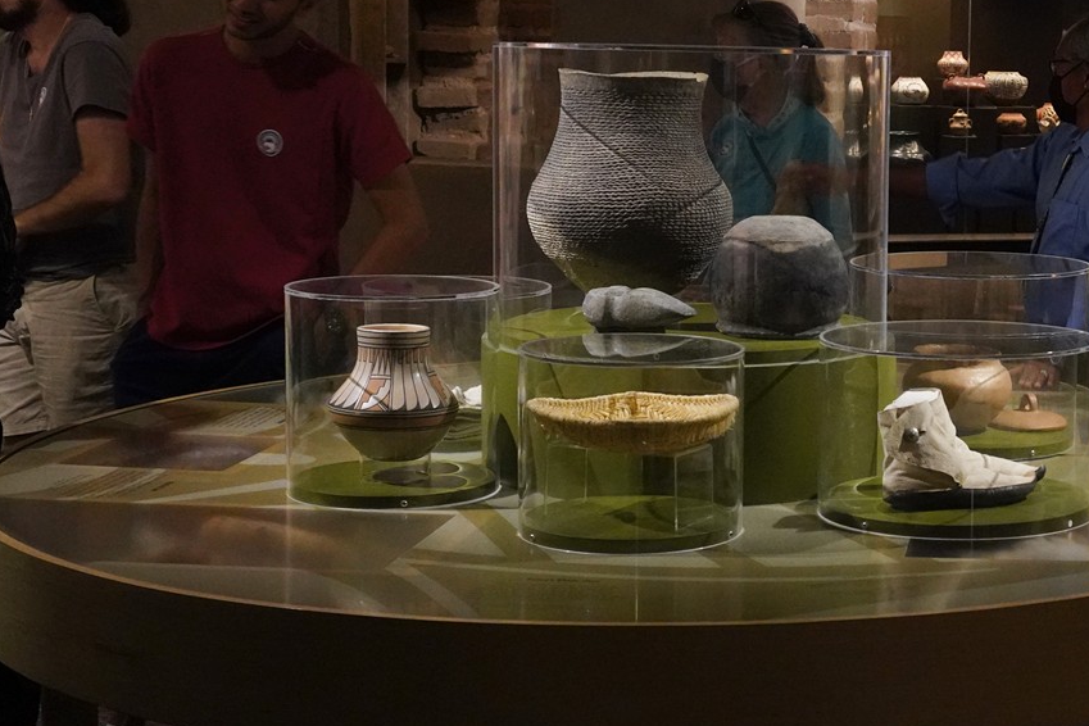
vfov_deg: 18.6
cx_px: 1031
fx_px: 2208
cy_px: 285
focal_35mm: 73
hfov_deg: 26.5
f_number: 6.3
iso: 6400
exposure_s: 1/100
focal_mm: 31
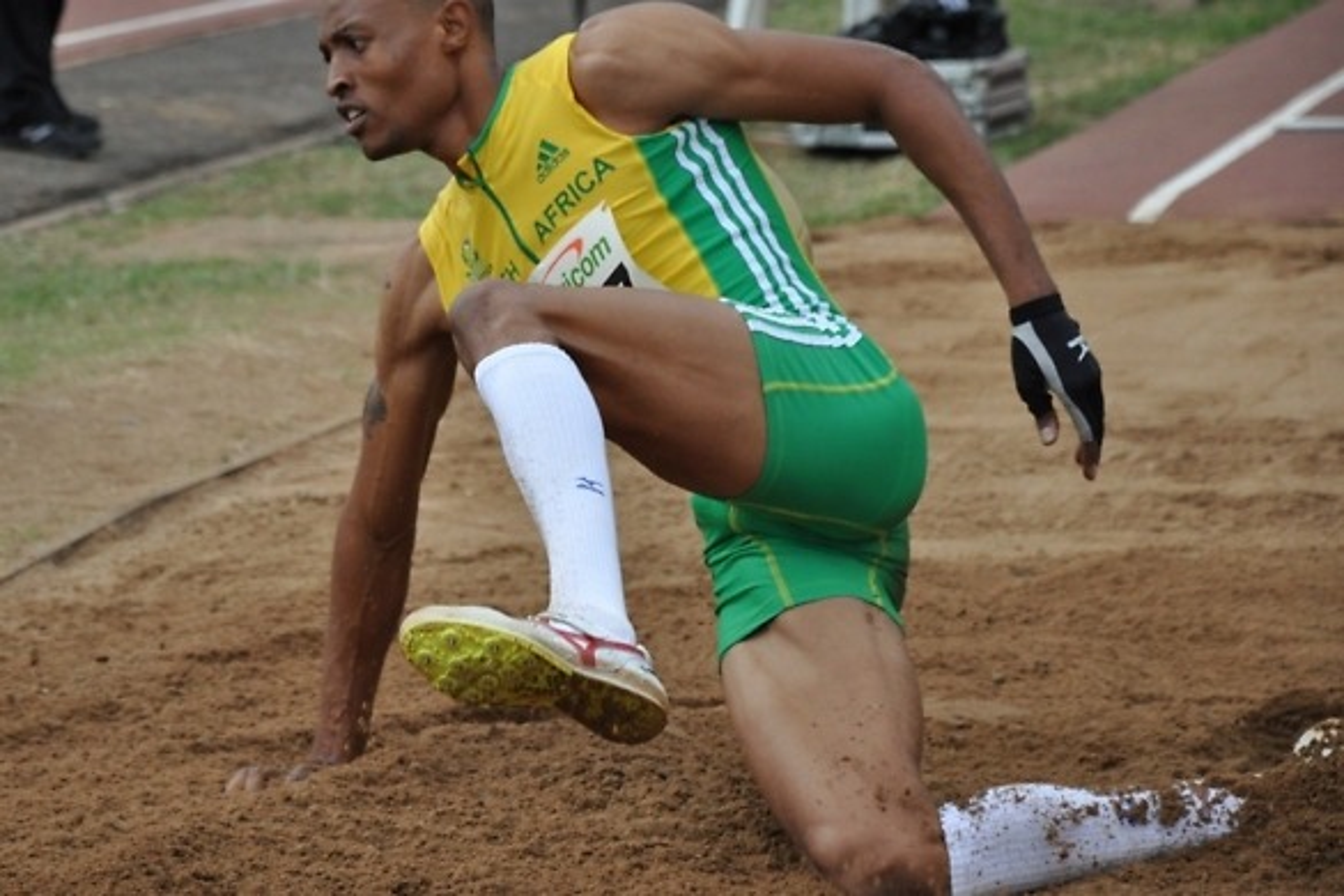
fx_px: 5880
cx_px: 672
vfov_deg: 8.7
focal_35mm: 158
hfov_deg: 13.0
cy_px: 448
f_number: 5.6
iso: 800
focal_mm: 105
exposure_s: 1/500
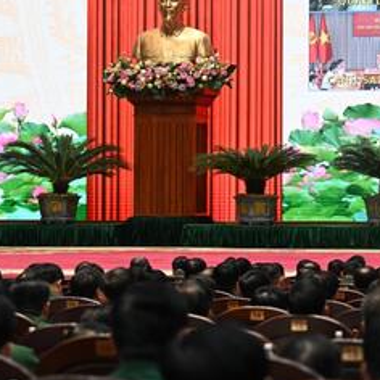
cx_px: 454
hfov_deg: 8.6
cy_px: 54
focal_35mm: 202
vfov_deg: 8.6
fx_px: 2509
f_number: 3.5
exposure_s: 1/200
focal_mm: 70
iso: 1000
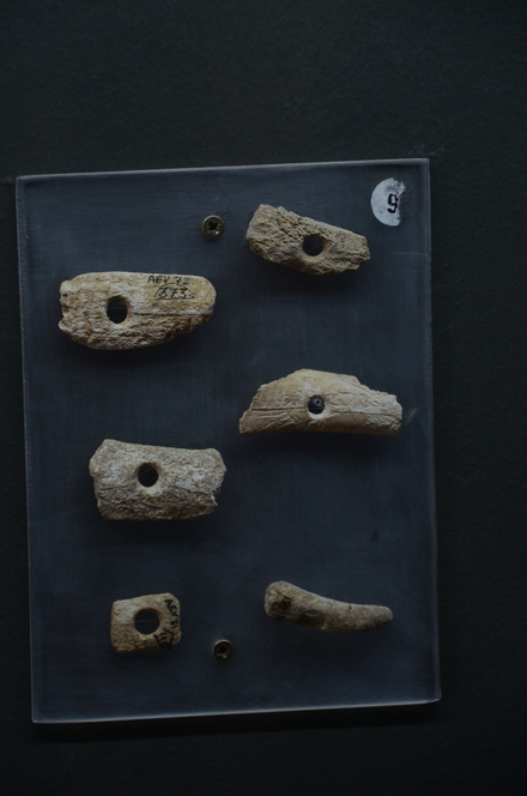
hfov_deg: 7.3
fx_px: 4134
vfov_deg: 11.0
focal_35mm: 188
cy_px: 398
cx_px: 264
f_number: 6
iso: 1000
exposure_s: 1/80
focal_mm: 125
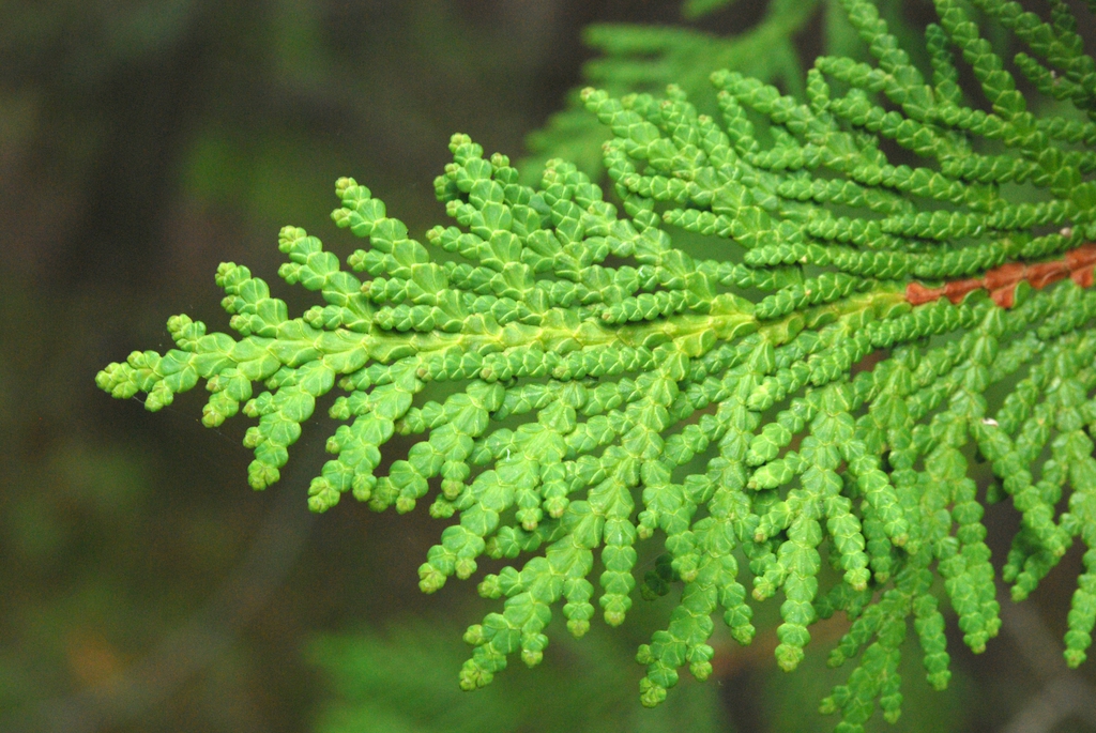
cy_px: 366
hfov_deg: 24.6
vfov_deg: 16.6
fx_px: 2514
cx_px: 548
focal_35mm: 82
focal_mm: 55
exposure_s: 1/20
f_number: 11
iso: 800
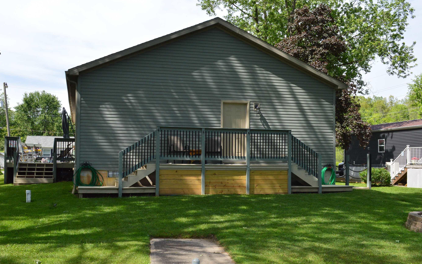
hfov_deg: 48.2
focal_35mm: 41
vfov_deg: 31.2
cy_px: 150
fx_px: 472
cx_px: 196
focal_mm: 24
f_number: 10
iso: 400
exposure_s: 1/320
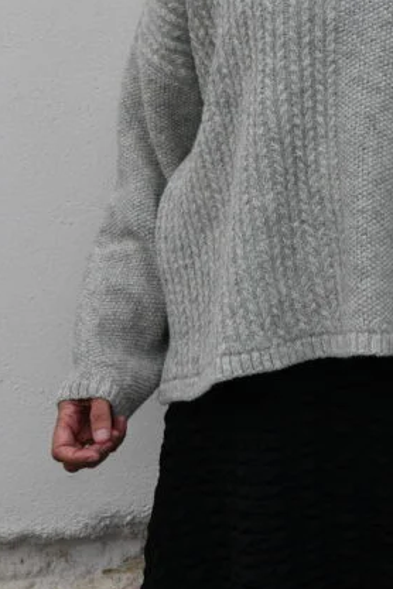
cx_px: 342
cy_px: 11
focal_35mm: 151
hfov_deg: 9.1
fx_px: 2472
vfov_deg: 13.4
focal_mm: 70
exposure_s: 1/750
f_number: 13
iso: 1600
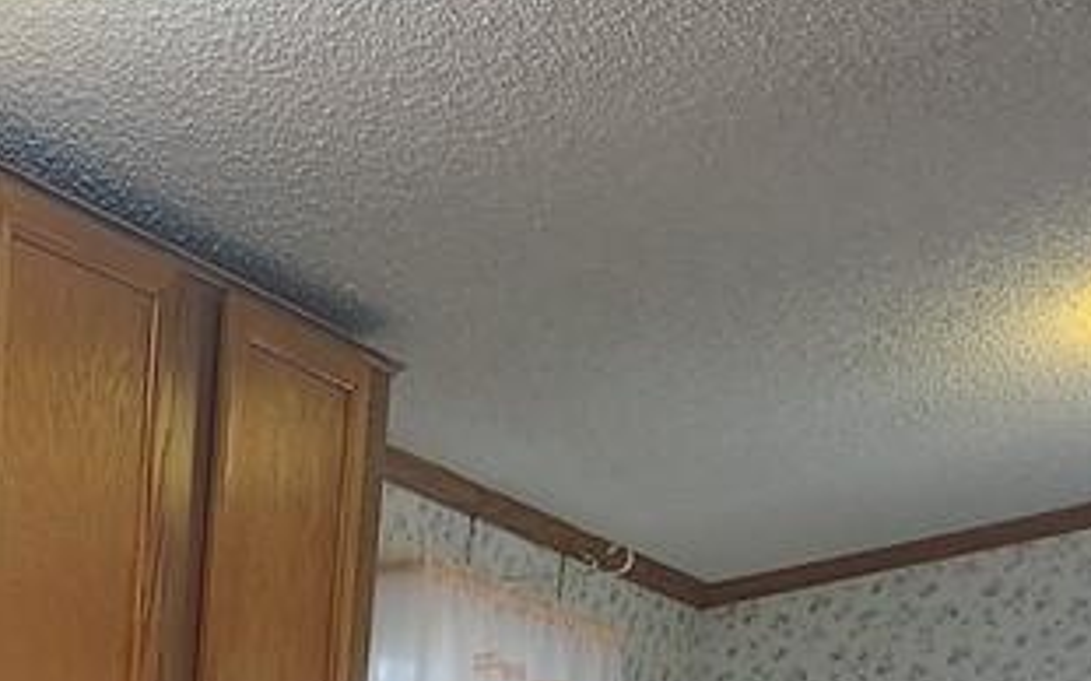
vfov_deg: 14.8
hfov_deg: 27.6
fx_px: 2110
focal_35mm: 71
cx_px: 49
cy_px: 1383
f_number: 2.2
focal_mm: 2.2
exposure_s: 1/60
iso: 100
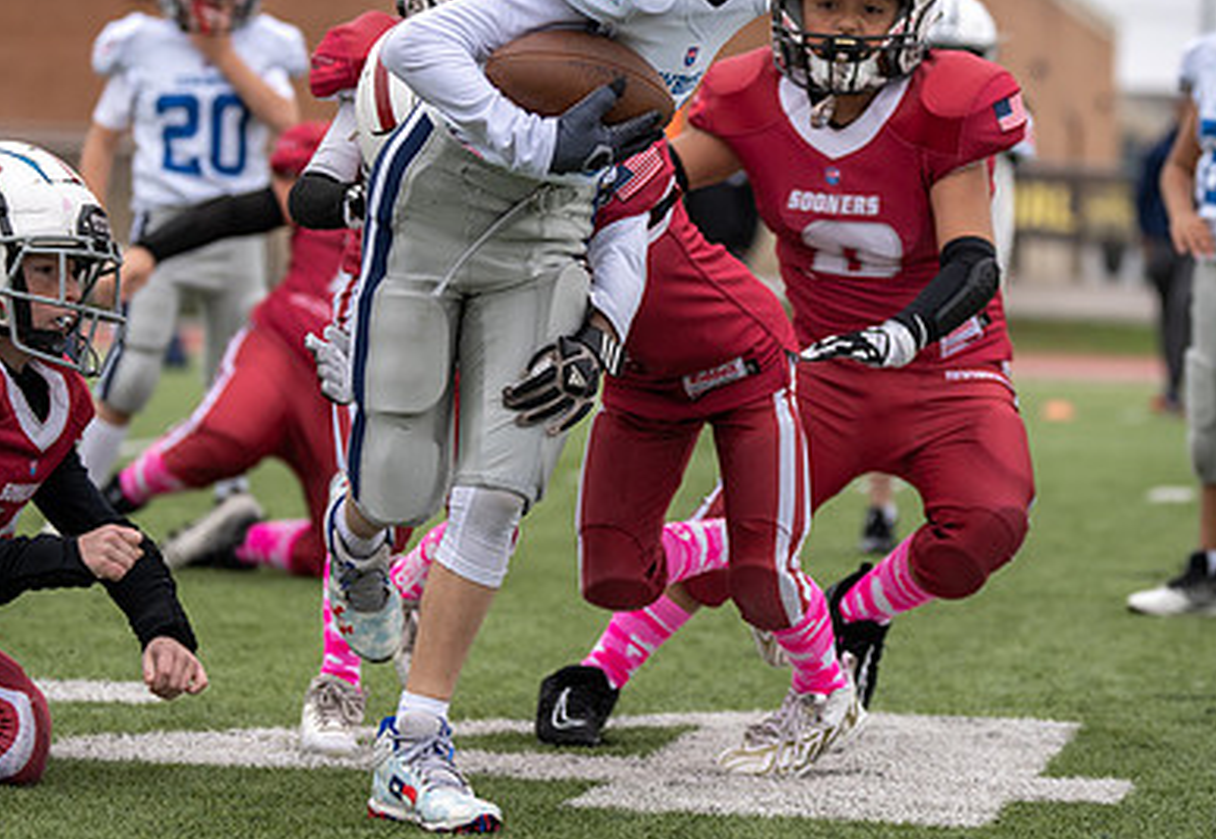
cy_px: 277
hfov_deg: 12.0
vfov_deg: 8.3
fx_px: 5770
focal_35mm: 169
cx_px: 653
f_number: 2.8
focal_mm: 96
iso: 200
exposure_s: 1/1250
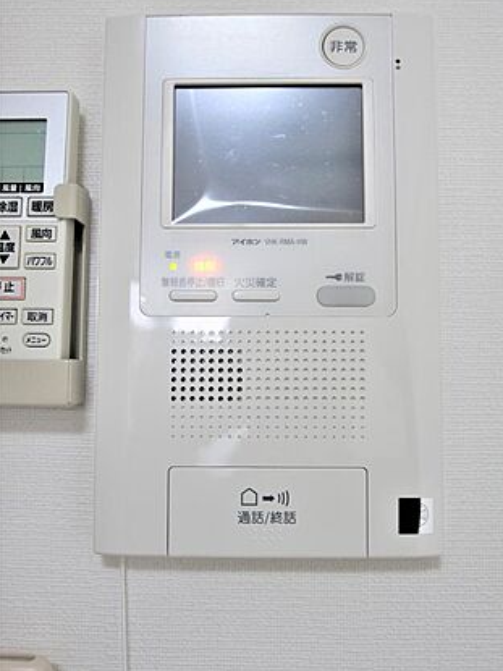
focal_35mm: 40
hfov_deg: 35.9
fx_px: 775
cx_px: 256
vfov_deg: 46.7
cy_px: 302
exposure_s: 1/40
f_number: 4.5
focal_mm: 24
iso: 160
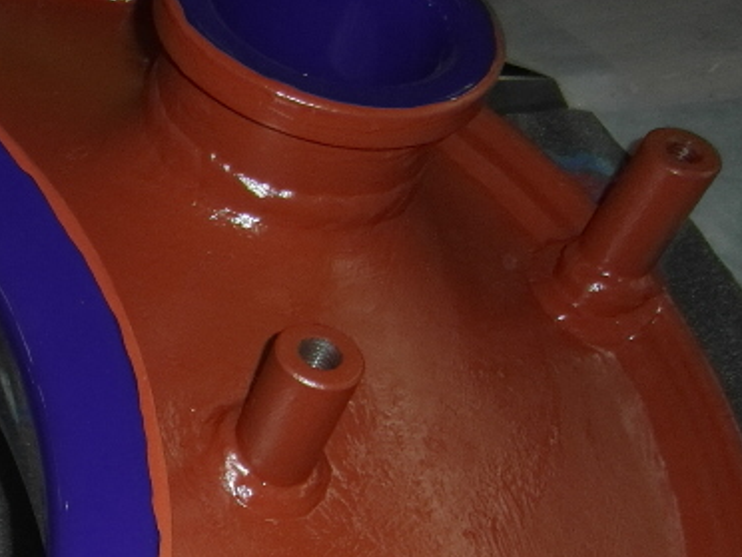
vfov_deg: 21.4
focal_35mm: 66
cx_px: -150
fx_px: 1415
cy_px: 565
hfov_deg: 26.2
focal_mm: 4
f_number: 3.2
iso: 100
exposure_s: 1/30
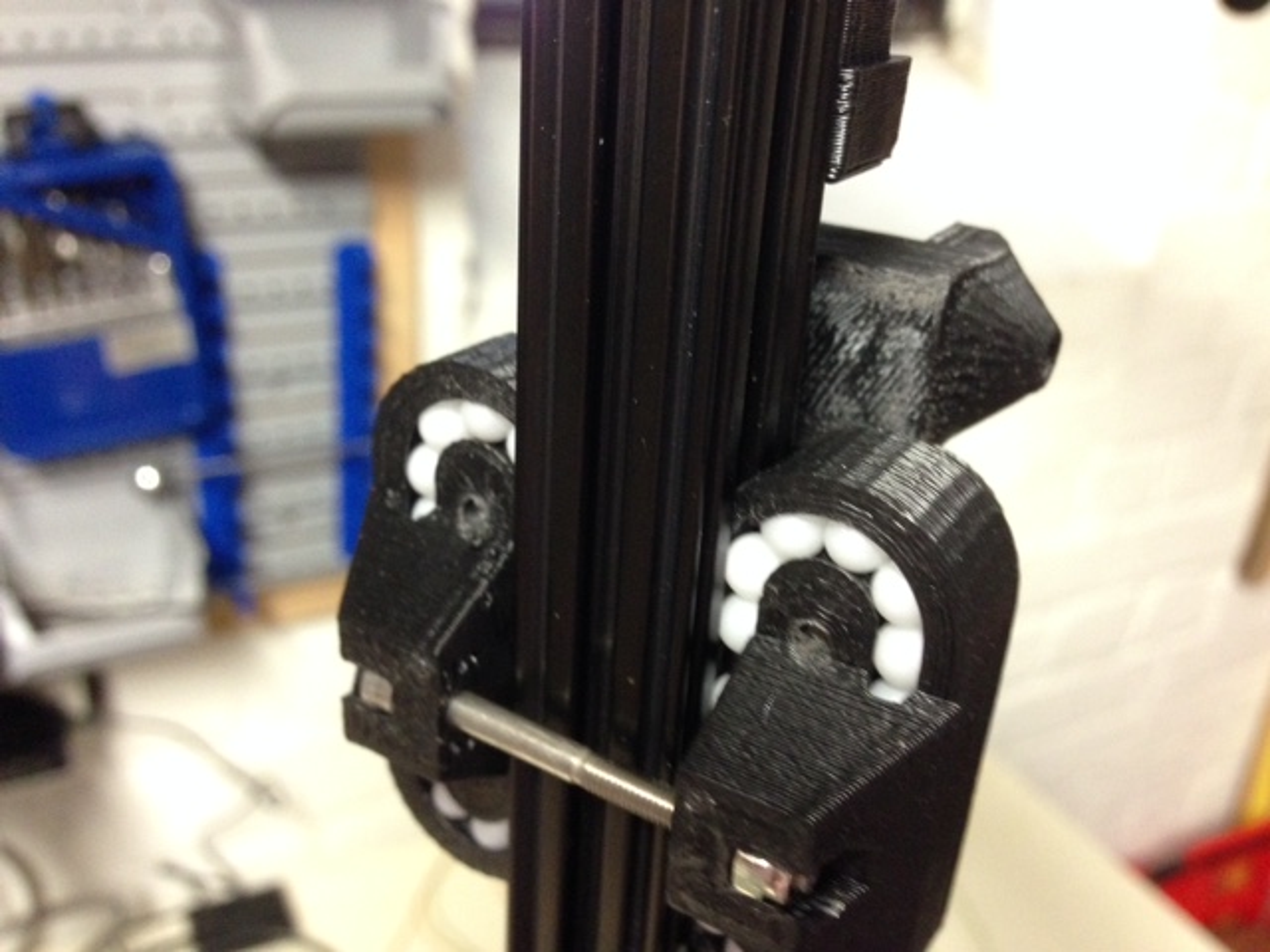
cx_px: 635
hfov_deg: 55.4
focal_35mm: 33
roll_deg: -3.4
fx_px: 1211
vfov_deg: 42.9
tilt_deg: -26.8
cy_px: 476
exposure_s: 1/20
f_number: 2.4
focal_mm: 4.12
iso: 320
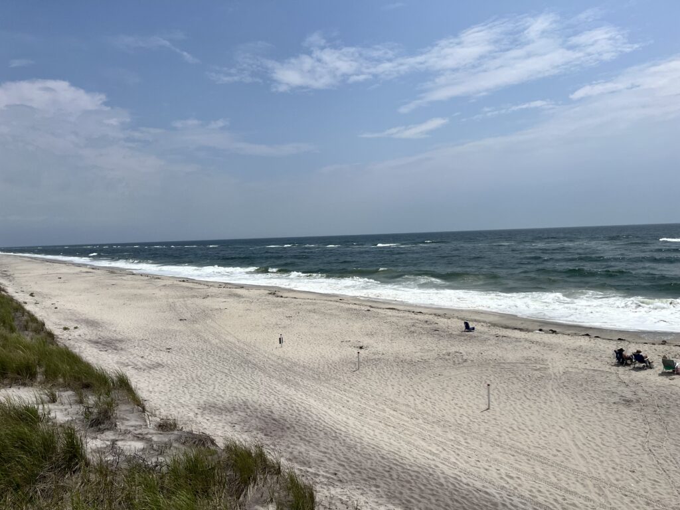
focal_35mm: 26
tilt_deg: -3.3
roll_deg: +1.9
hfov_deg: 67.3
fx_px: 511
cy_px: 255
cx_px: 340
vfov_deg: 53.1
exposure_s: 1/13333
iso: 50
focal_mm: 5.1
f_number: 1.6
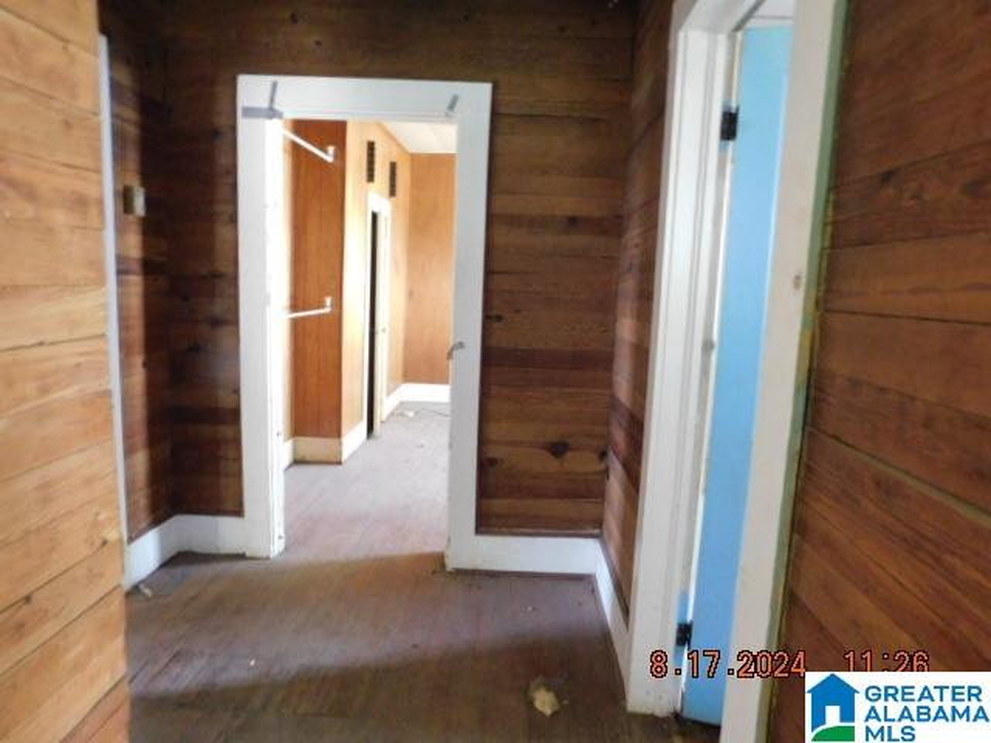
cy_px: 372
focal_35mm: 23
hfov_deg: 73.9
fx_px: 658
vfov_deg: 58.9
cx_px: 496
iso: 640
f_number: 3
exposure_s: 1/8
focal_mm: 4
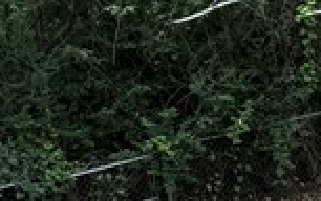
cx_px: 866
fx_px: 1489
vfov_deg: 7.7
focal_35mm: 170
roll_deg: +0.2
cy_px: 140
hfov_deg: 10.1
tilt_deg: -19.6
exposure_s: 1/504
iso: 80
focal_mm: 6.76
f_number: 1.78
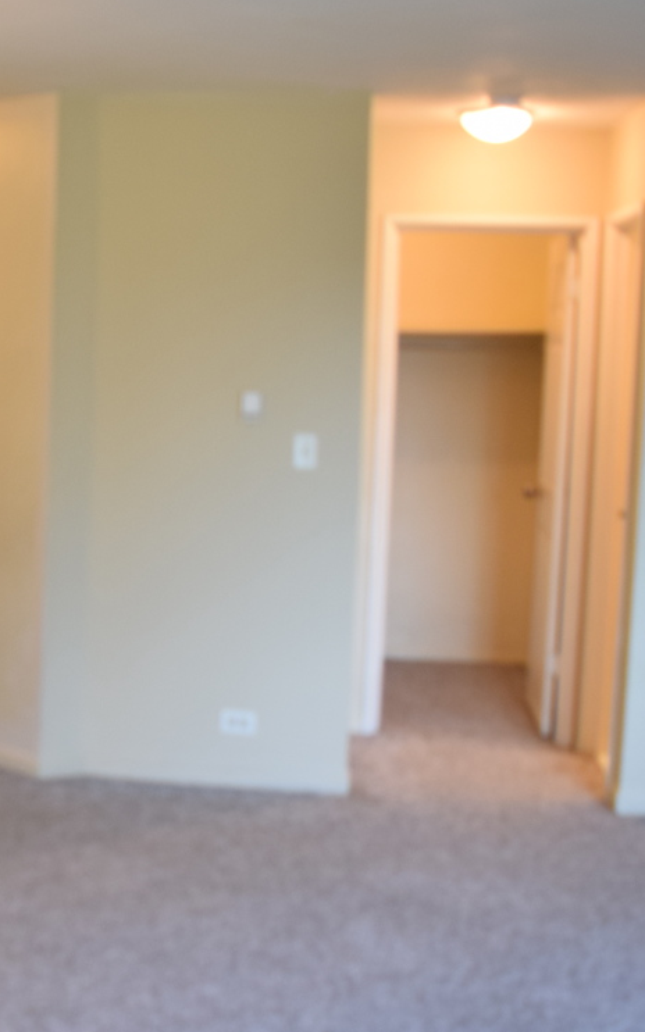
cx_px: -113
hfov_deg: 20.3
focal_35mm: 60
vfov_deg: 34.0
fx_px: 1689
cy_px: 514
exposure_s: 1/30
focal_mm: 18
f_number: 3.5
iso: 400
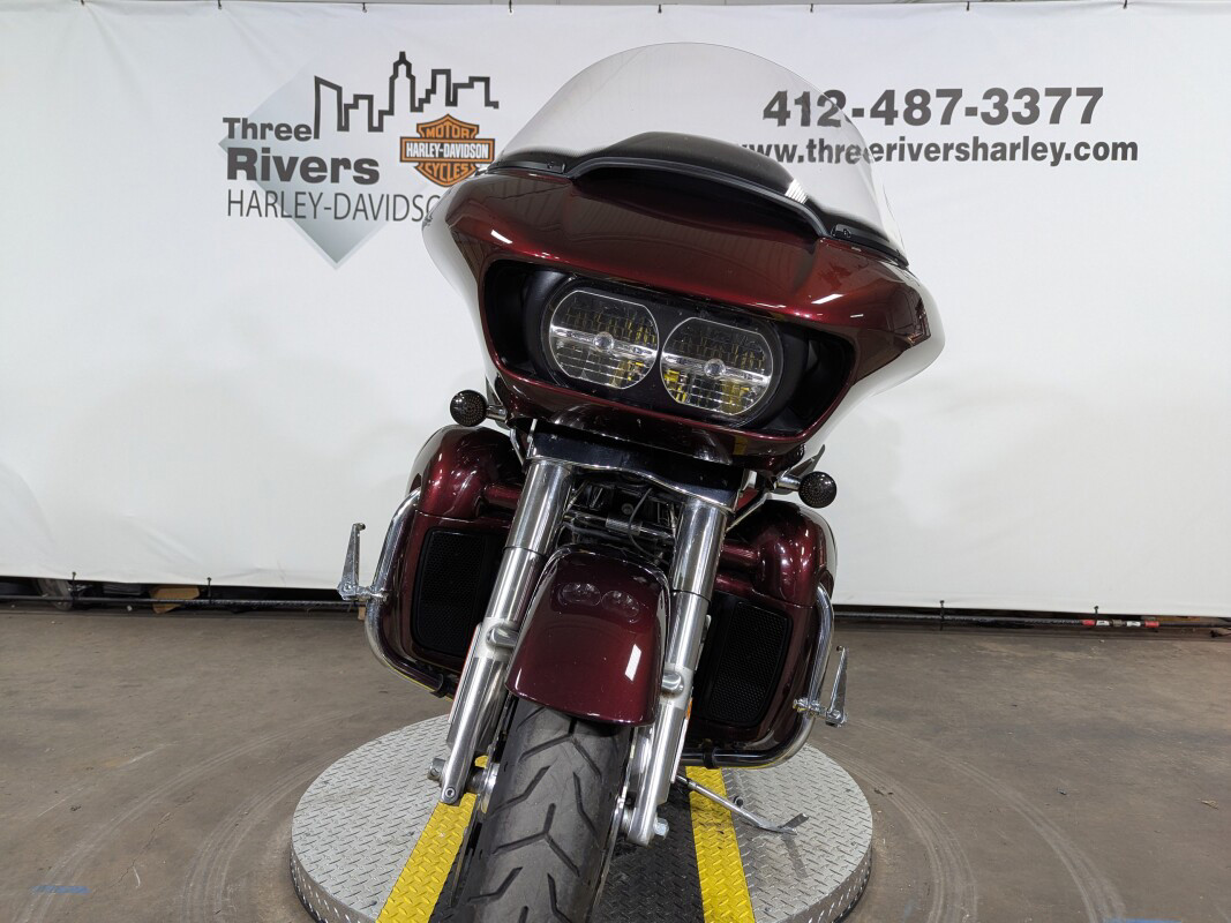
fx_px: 853
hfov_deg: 71.6
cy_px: 462
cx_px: 616
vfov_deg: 56.8
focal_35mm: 24
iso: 164
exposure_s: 1/120
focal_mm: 6.81
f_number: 1.85
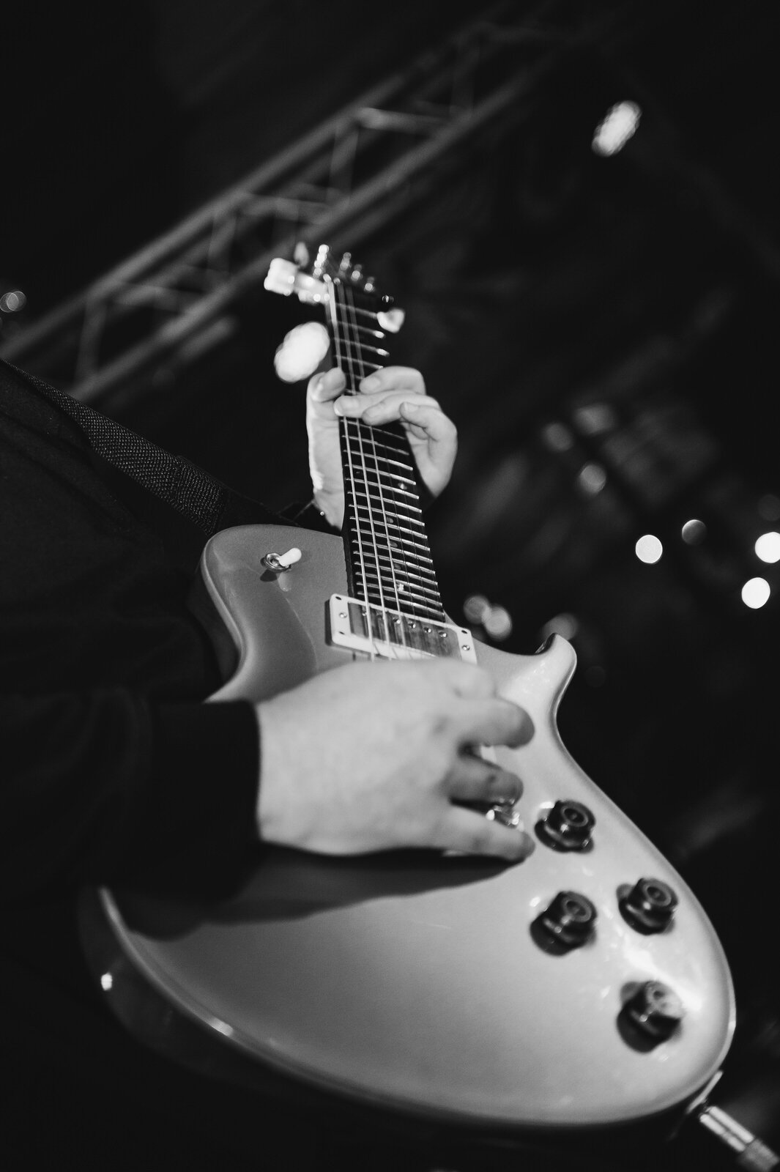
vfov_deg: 35.7
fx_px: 1822
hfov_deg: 24.2
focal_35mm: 56
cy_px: 586
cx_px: 390
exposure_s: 1/125
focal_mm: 56
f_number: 2.8
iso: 640
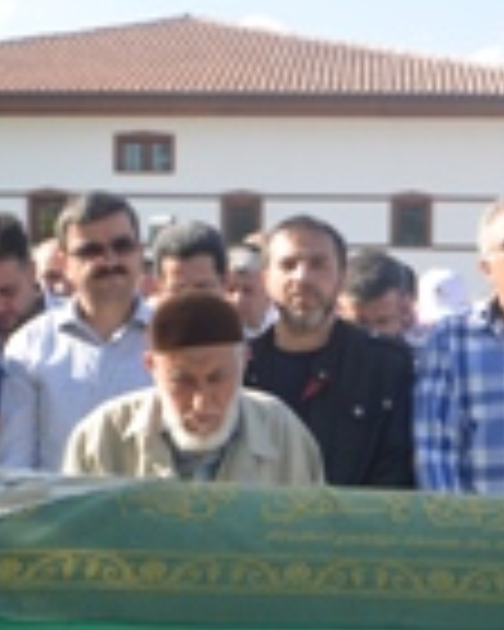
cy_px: 443
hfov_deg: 17.0
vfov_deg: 21.1
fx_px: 1678
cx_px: 351
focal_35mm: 90
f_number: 6.3
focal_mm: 20
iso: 100
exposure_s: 1/200
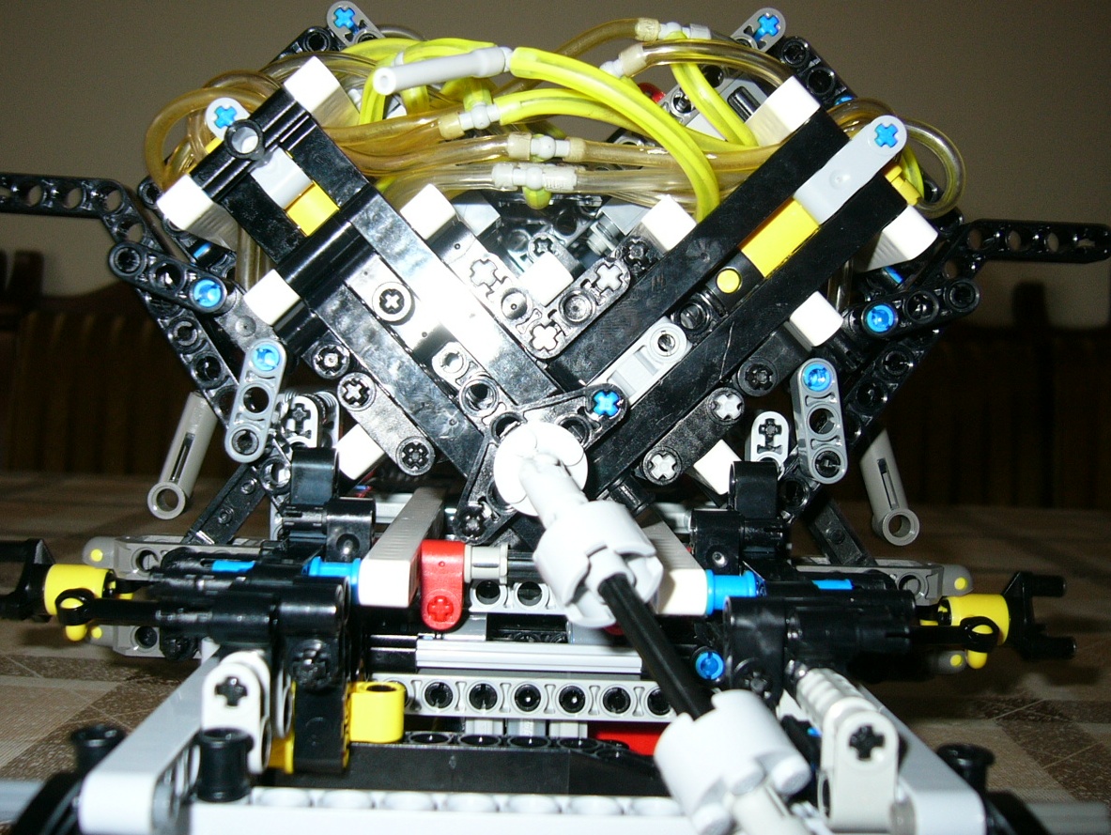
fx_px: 1124
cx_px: 556
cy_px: 418
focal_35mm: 35
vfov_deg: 40.7
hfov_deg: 52.6
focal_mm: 5.8
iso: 100
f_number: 2.8
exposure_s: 1/60
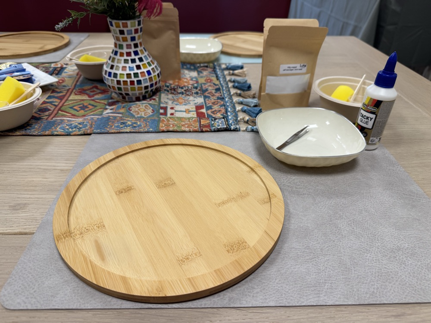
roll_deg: -3.1
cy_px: 162
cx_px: 216
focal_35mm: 24
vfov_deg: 56.8
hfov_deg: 71.6
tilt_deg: -35.5
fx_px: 299
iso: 80
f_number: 1.78
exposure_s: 1/100
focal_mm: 6.76
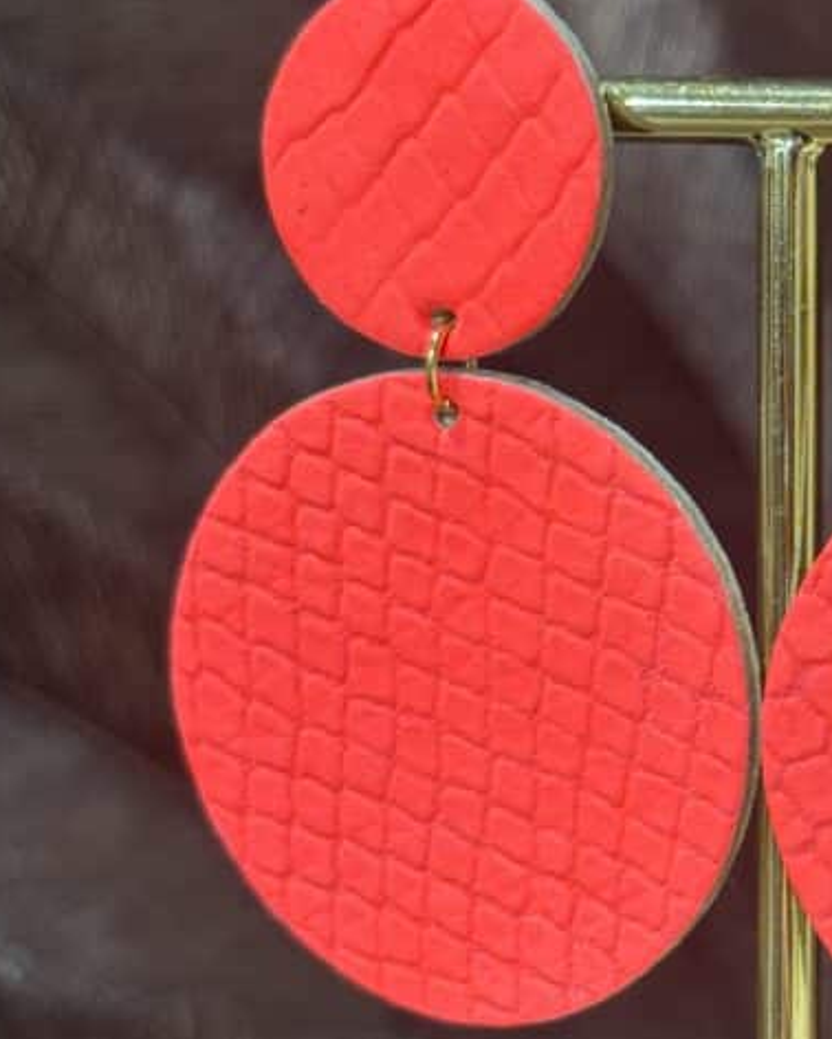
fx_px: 3384
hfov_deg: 13.8
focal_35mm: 110
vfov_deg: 17.4
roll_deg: -0.5
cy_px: 456
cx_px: 819
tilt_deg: -10.1
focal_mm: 5.96
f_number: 1.6
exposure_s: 1/50
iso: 32
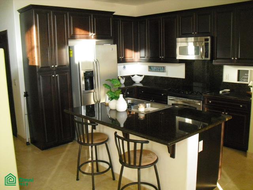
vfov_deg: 39.7
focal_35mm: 36
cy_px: 95
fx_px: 263
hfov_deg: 51.4
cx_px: 126
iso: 800
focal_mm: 6.3
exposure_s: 1/80
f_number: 3.1
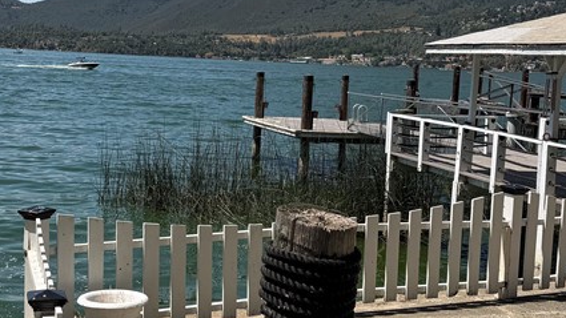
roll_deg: -1.9
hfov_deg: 33.2
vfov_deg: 19.1
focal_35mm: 63
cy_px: 158
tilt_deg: -6.7
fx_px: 945
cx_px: 233
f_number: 1.78
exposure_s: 1/6173
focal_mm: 6.76
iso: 80
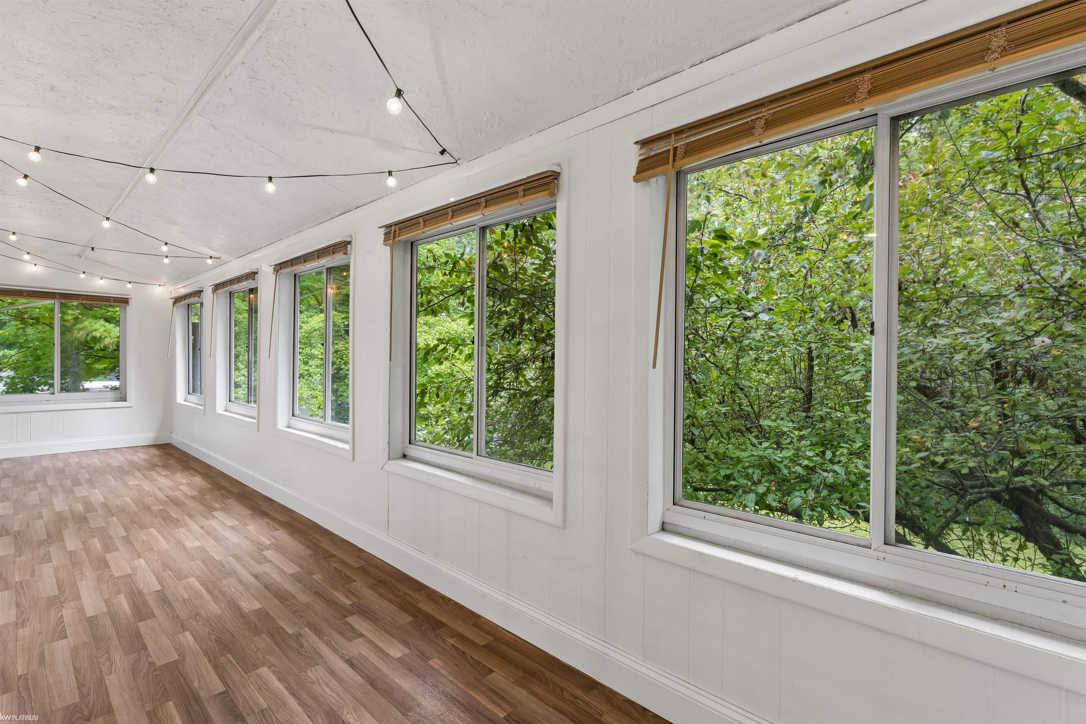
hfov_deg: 96.7
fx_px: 483
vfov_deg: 73.7
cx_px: 543
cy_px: 362
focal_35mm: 16
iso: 400
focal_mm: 16
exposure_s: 1/6
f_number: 14
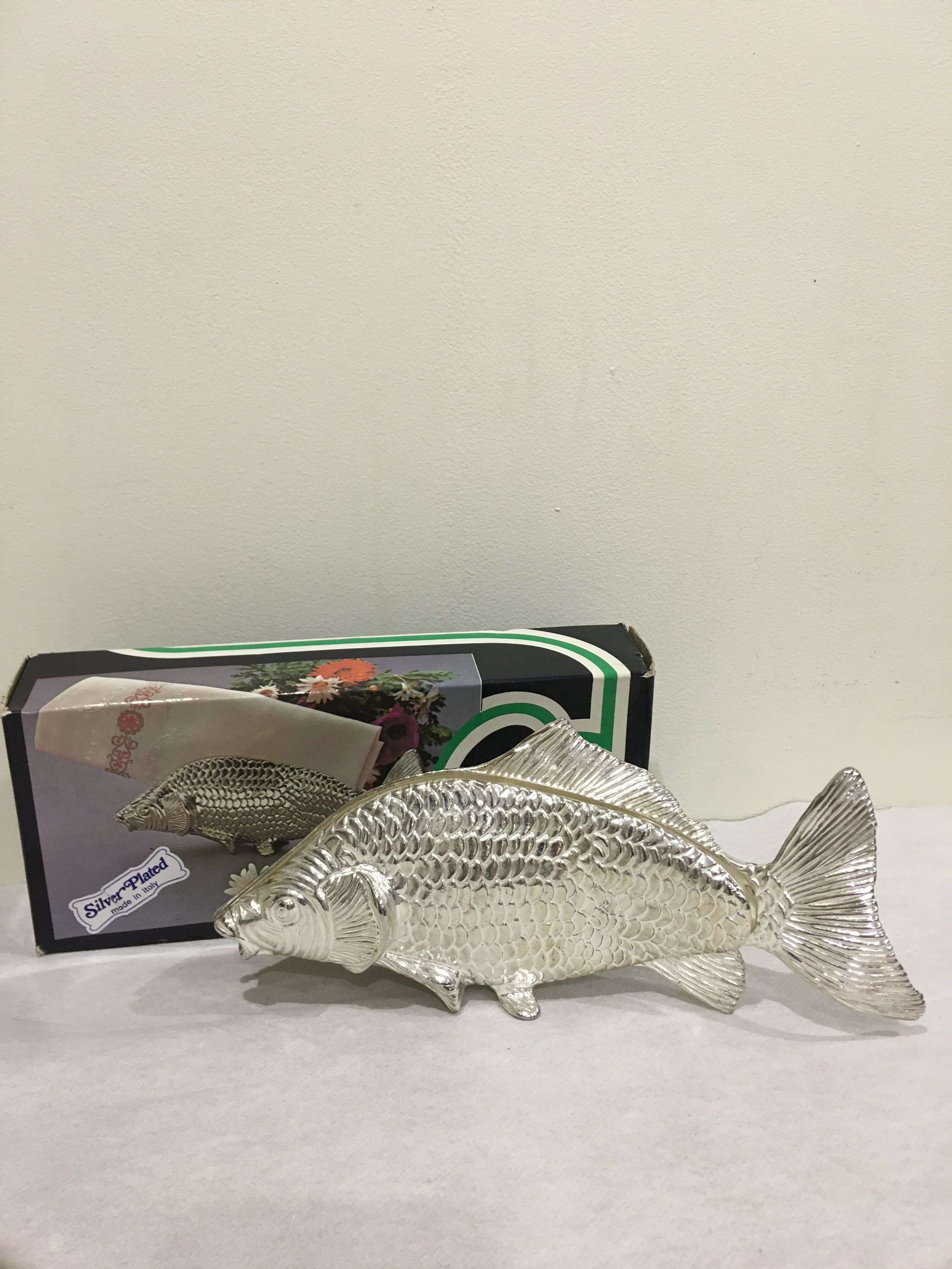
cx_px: 476
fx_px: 1063
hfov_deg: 48.2
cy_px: 634
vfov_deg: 61.7
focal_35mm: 29
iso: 125
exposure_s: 1/33
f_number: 2.2
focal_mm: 4.15
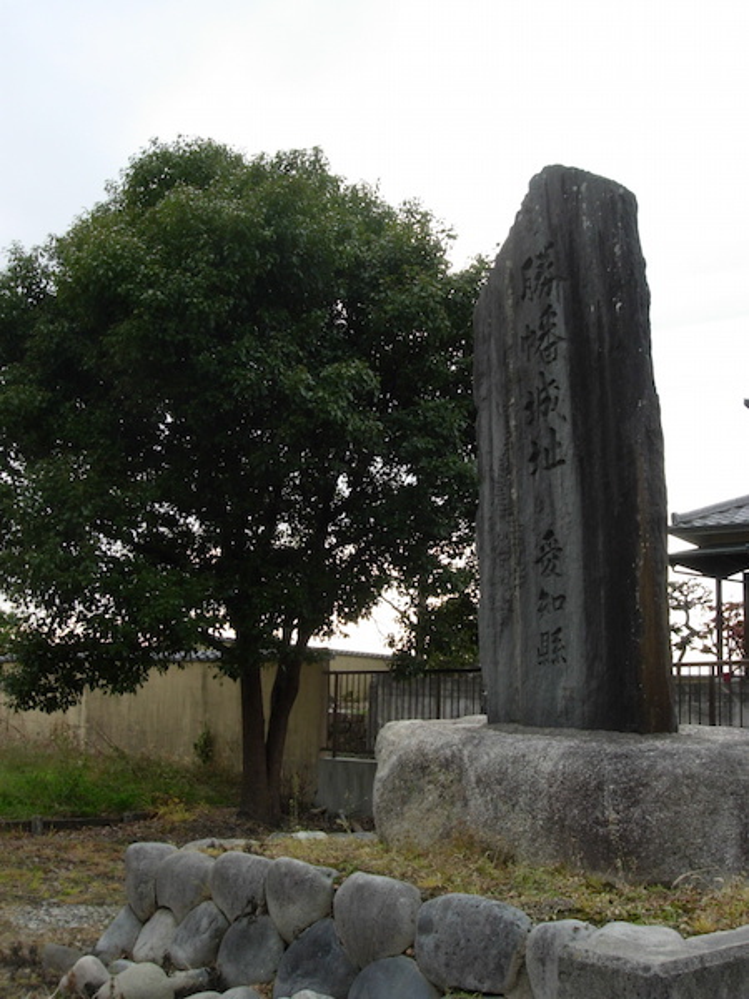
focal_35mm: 38
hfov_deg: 37.7
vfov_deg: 49.0
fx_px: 1096
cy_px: 500
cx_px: 374
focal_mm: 7.8
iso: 79
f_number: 4.8
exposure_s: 1/271
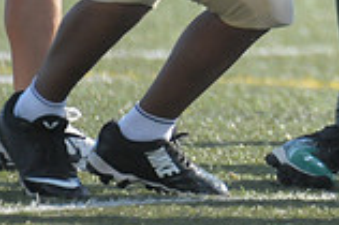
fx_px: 17657
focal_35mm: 1877
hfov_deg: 1.1
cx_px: 551
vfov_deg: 0.7
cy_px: -155
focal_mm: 340
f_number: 4
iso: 1600
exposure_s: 1/4000
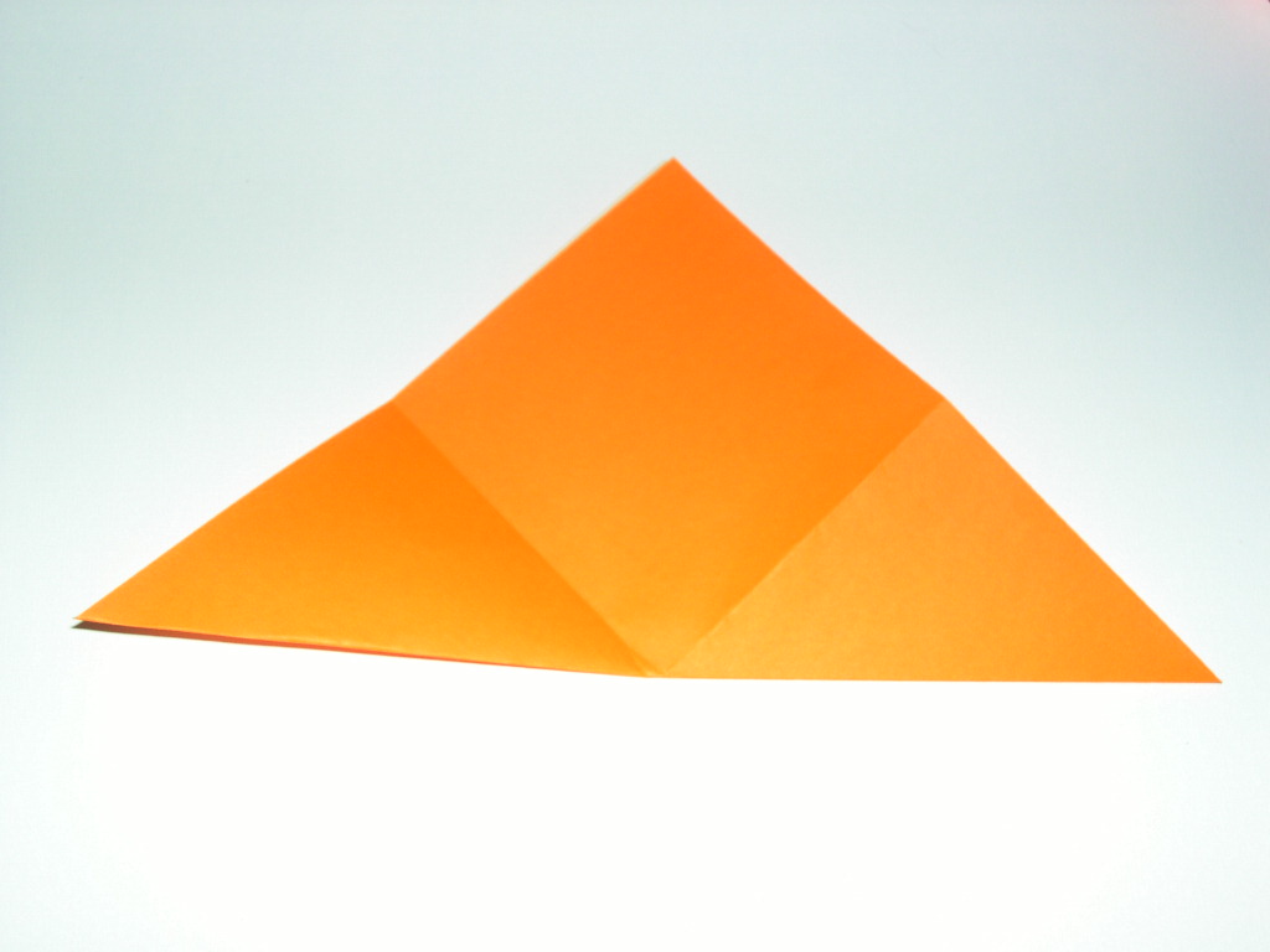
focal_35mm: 52
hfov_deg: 36.8
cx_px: 635
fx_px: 1908
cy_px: 476
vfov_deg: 28.0
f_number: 3.2
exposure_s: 1/60
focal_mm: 11.1
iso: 100
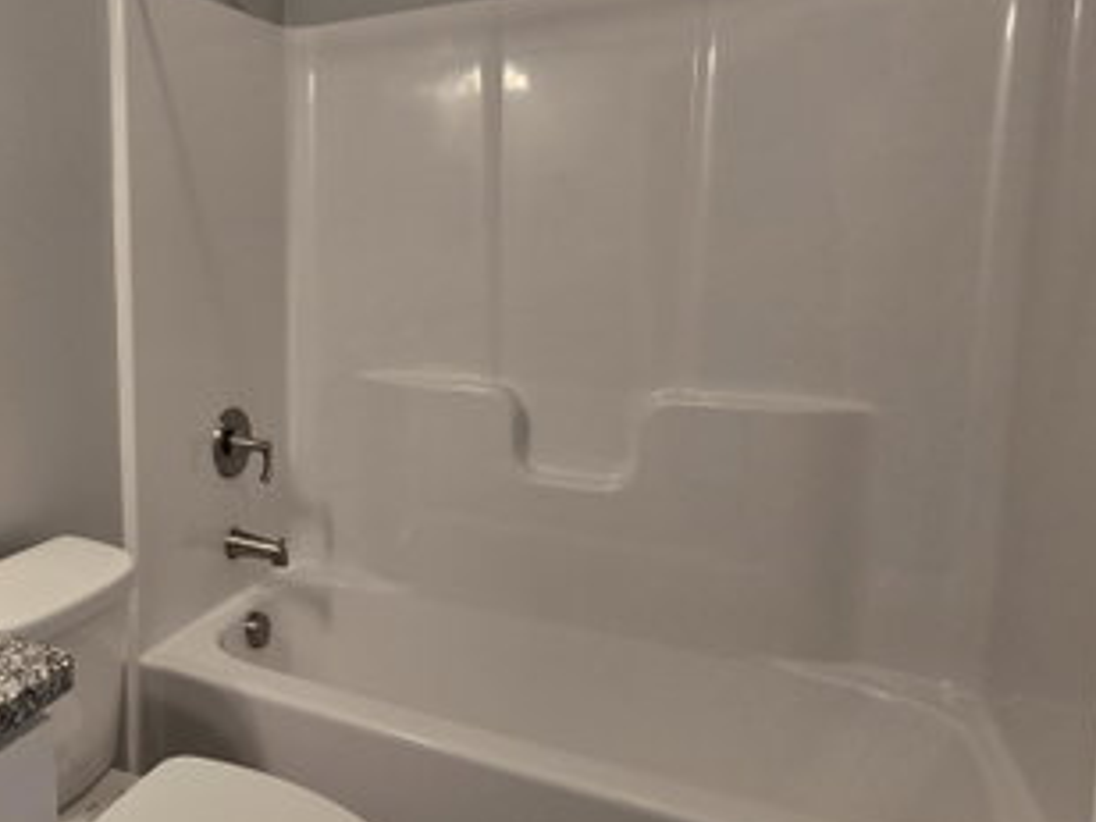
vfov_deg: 51.0
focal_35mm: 27
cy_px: 331
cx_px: 109
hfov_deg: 56.4
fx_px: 855
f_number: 2.2
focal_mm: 2.2
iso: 64
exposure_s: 1/60
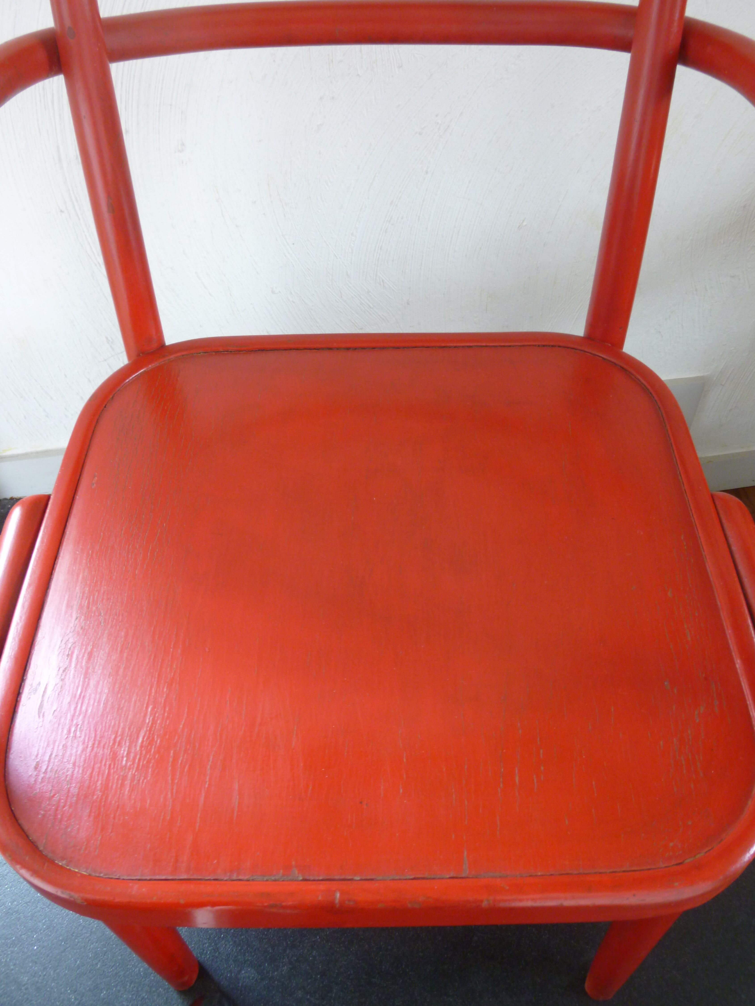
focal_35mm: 29
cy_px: 503
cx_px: 378
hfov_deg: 48.2
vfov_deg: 61.7
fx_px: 843
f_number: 3.3
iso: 160
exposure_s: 1/8
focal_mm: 5.2
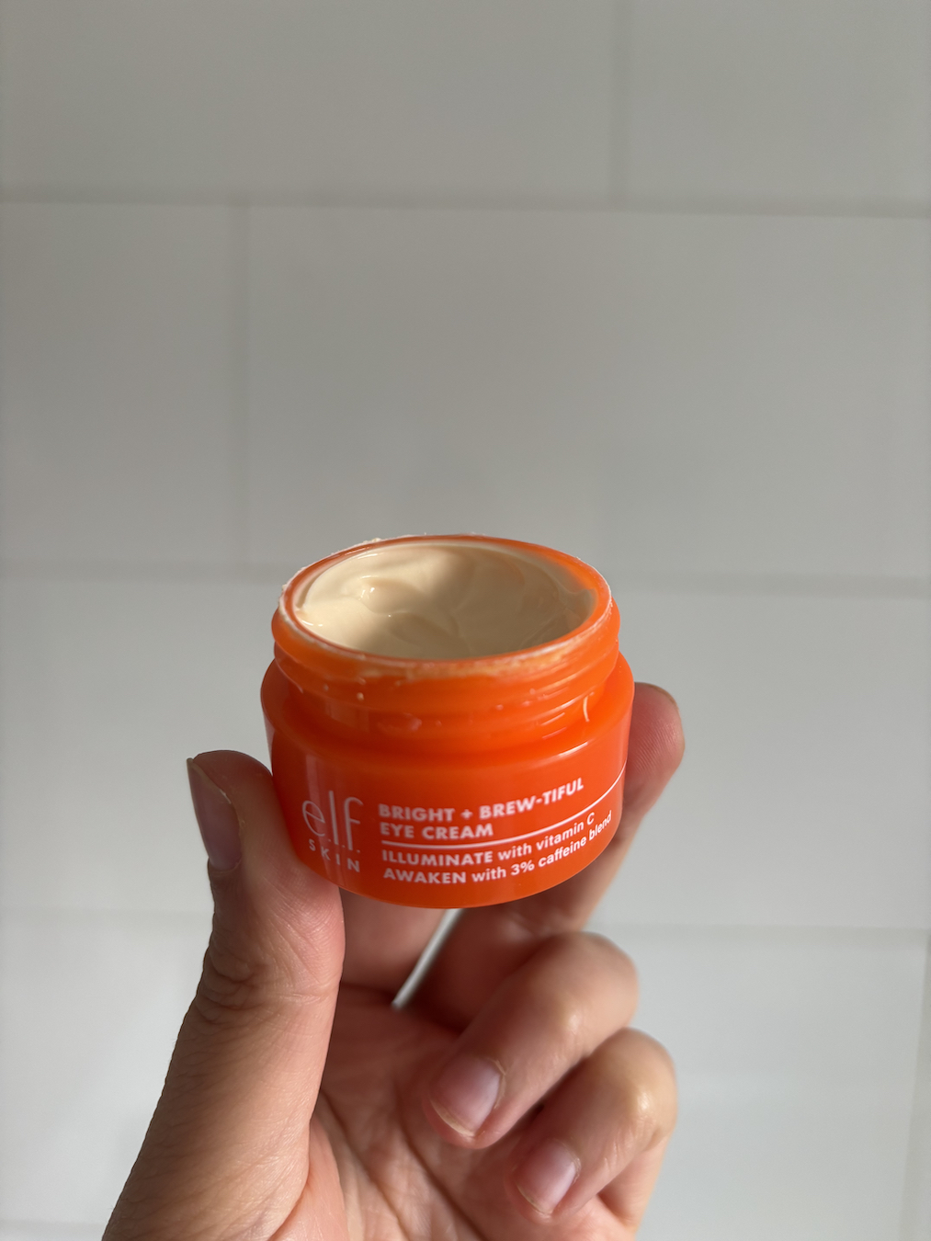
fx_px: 932
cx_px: 466
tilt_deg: -6.3
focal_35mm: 26
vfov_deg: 67.3
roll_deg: -1.3
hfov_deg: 53.1
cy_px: 620
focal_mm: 5.96
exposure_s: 1/96
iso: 125
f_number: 1.6
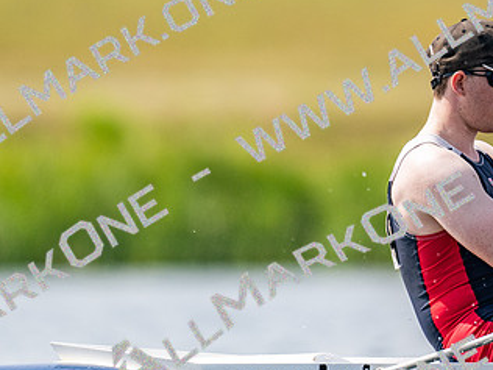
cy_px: 167
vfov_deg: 0.9
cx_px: 427
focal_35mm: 1586
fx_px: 22588
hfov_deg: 1.3
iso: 180
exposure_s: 1/2500
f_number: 4
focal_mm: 600
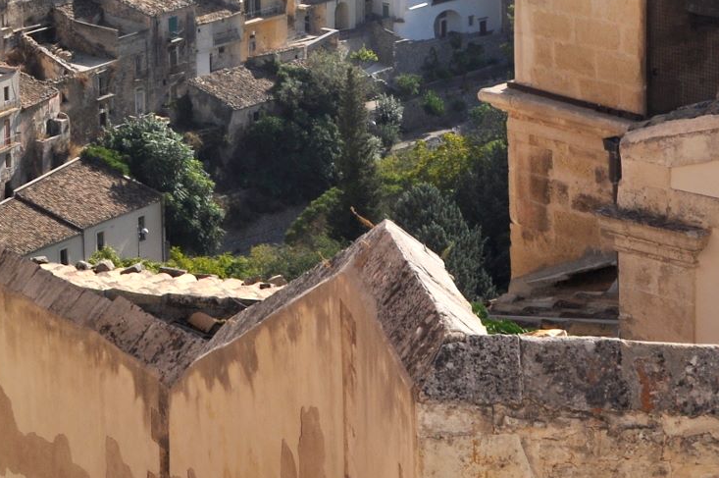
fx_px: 3292
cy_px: 60
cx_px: -121
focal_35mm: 165
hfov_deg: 12.2
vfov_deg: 8.3
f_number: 13
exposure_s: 1/160
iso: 320
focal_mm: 42
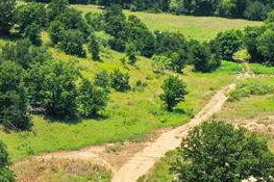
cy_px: 50
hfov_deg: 18.7
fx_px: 829
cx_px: 103
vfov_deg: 12.5
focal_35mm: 109
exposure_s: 1/500
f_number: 6.3
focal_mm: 10.26
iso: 100
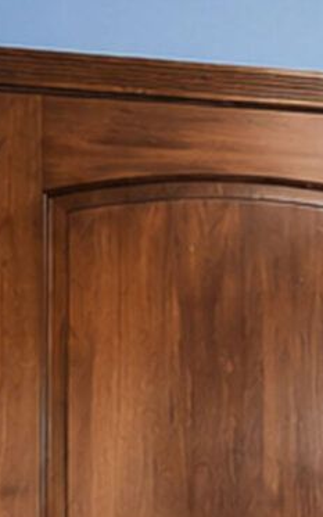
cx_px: 878
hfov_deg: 10.1
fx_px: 1479
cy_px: 516
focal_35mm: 105
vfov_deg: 19.3
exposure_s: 1/80
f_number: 9
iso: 1600
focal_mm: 10
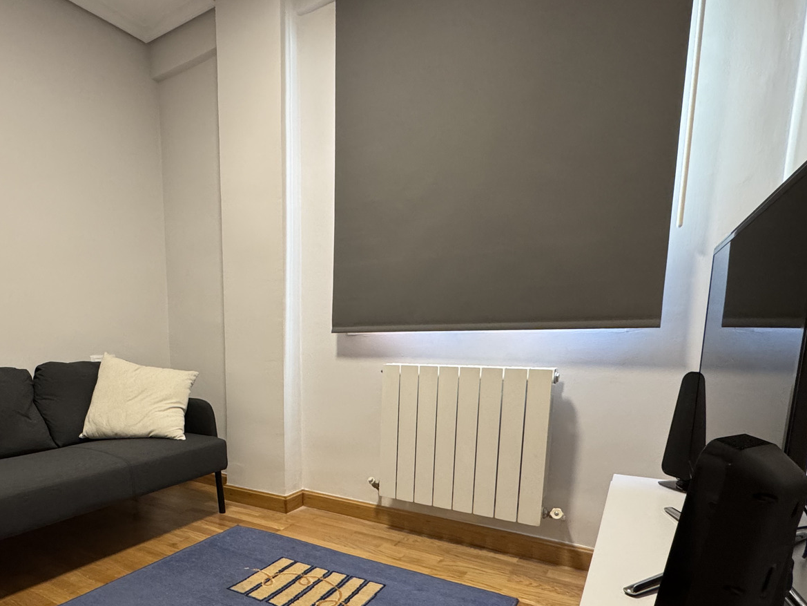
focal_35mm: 23
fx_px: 536
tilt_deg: -9.3
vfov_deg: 57.1
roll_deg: +1.3
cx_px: 266
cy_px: 423
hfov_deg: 71.6
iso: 320
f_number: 2.2
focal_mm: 2.22
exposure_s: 1/50
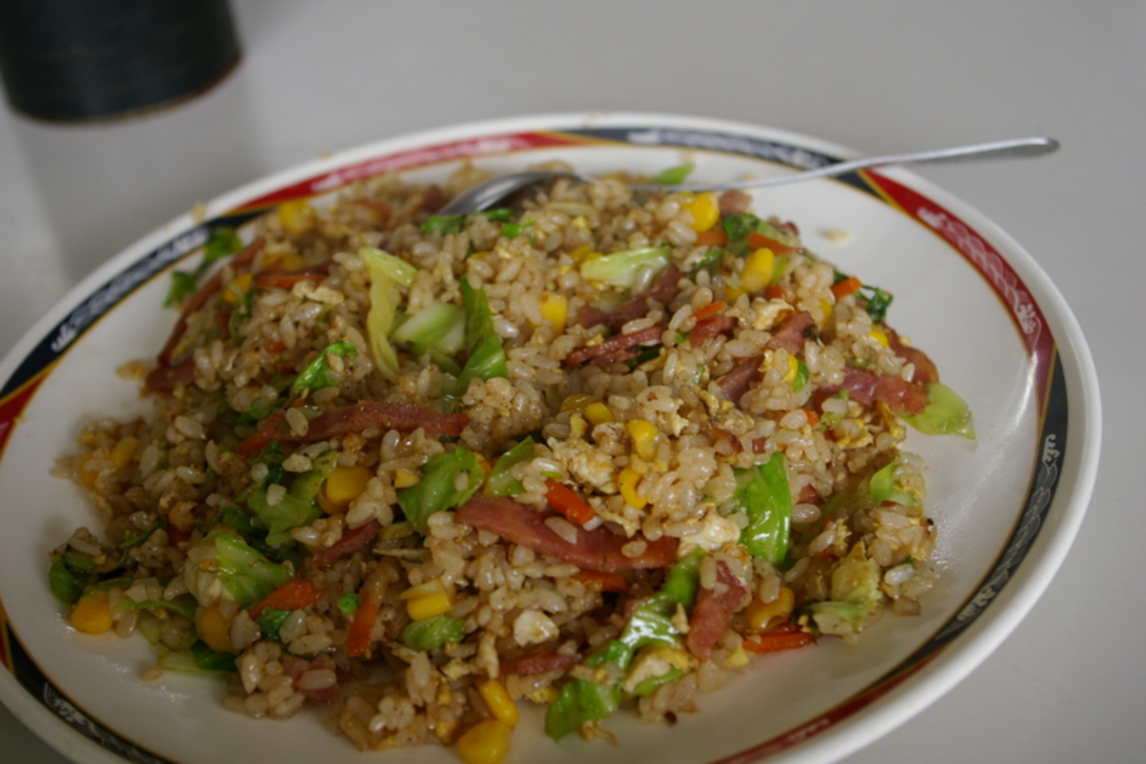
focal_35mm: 50
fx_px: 1575
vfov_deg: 27.2
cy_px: 382
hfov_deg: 40.0
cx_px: 573
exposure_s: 1/15
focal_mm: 33
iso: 200
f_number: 4
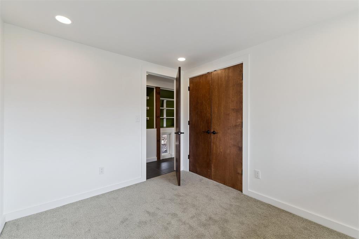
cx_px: 180
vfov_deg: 77.3
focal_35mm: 15
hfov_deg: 100.4
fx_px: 150
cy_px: 120
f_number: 8
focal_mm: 10
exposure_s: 1/60
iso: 125
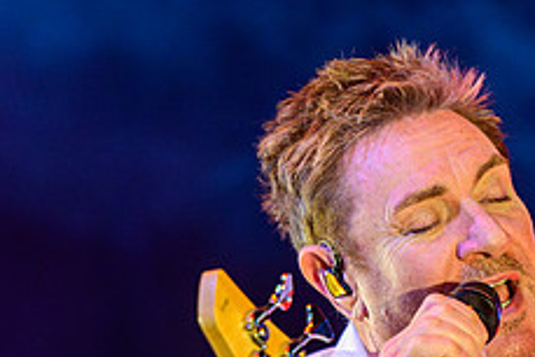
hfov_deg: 2.8
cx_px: 484
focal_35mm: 741
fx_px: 11019
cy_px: 613
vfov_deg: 1.9
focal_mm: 185
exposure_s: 1/250
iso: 400
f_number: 2.8
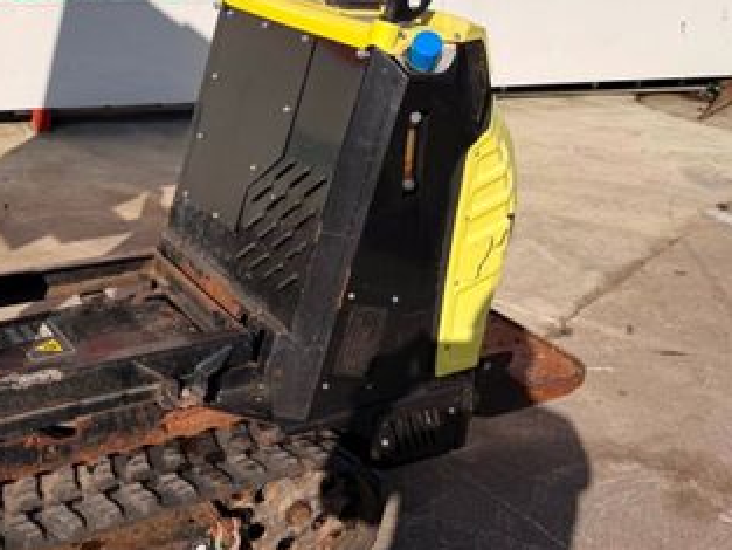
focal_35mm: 46
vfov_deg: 31.5
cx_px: 164
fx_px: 973
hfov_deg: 39.8
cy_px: 222
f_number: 1.78
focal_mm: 6.76
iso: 80
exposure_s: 1/9091
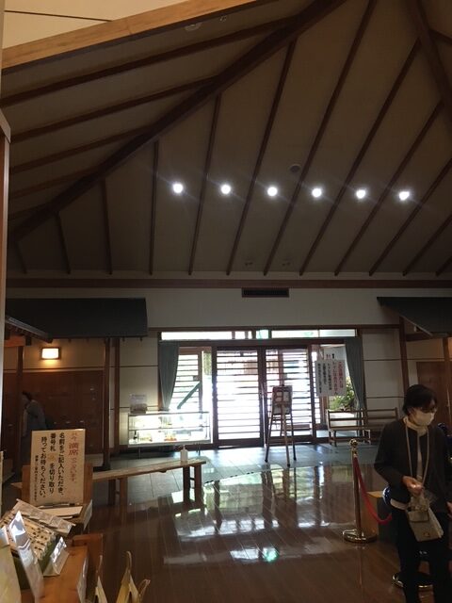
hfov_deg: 48.2
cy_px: 302
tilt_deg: +8.6
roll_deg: +1.2
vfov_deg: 61.7
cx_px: 226
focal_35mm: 29
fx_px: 505
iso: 160
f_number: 2.2
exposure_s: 1/30
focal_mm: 4.15
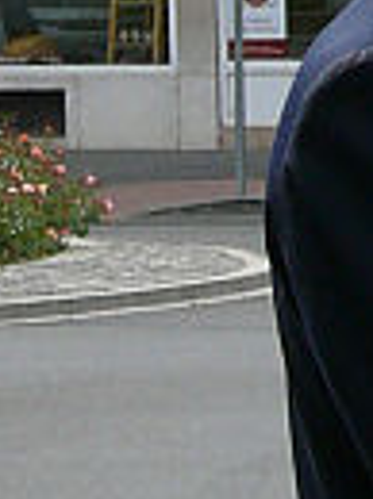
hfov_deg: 2.4
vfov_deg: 3.2
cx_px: 769
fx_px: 8937
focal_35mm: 620
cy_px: 649
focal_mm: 15.8
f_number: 5.6
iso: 100
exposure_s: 1/400
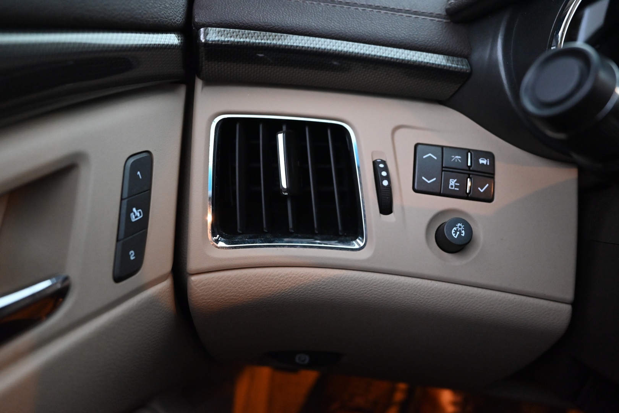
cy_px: 206
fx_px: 481
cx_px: 310
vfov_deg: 46.4
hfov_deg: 65.5
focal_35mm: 28
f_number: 4.5
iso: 5000
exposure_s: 1/60
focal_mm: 28
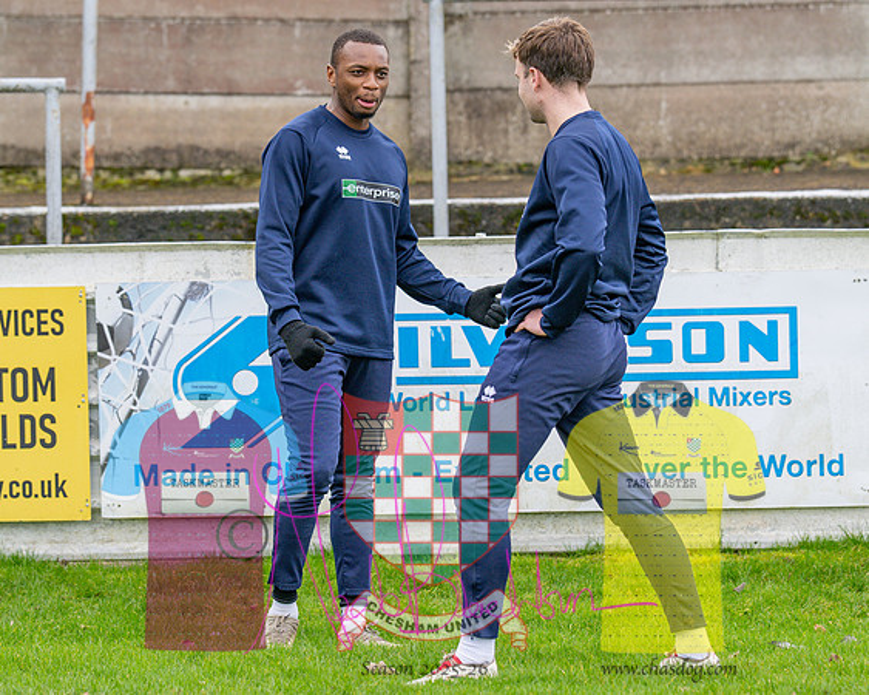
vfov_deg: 6.3
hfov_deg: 7.9
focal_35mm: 245
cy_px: 351
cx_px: 415
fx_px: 6294
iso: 200
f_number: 2.8
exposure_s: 1/1600
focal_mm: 135
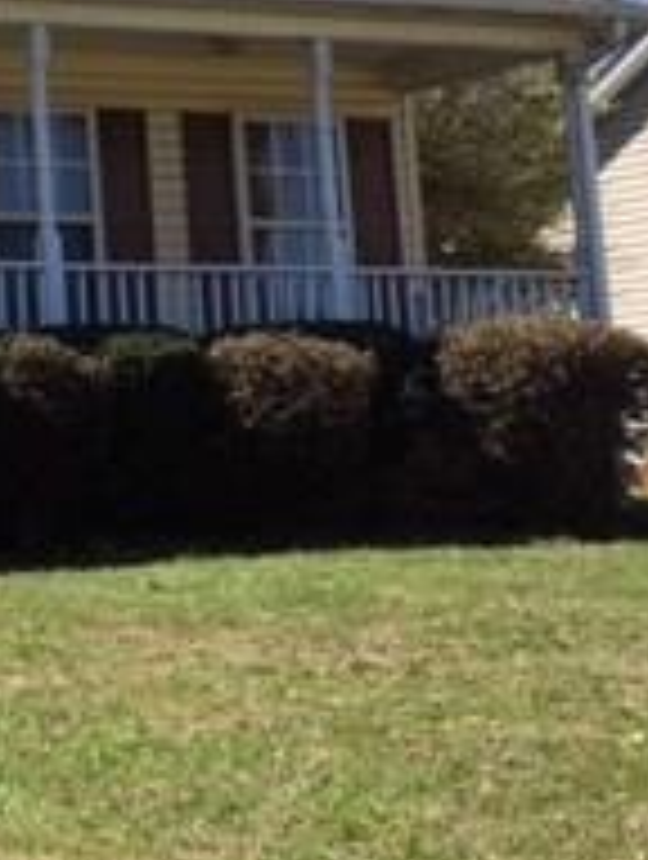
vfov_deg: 20.0
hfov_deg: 13.1
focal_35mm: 97
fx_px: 2413
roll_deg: +1.9
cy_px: 212
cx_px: -675
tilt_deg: +7.9
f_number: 2.2
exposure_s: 1/1304
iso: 25
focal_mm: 4.15
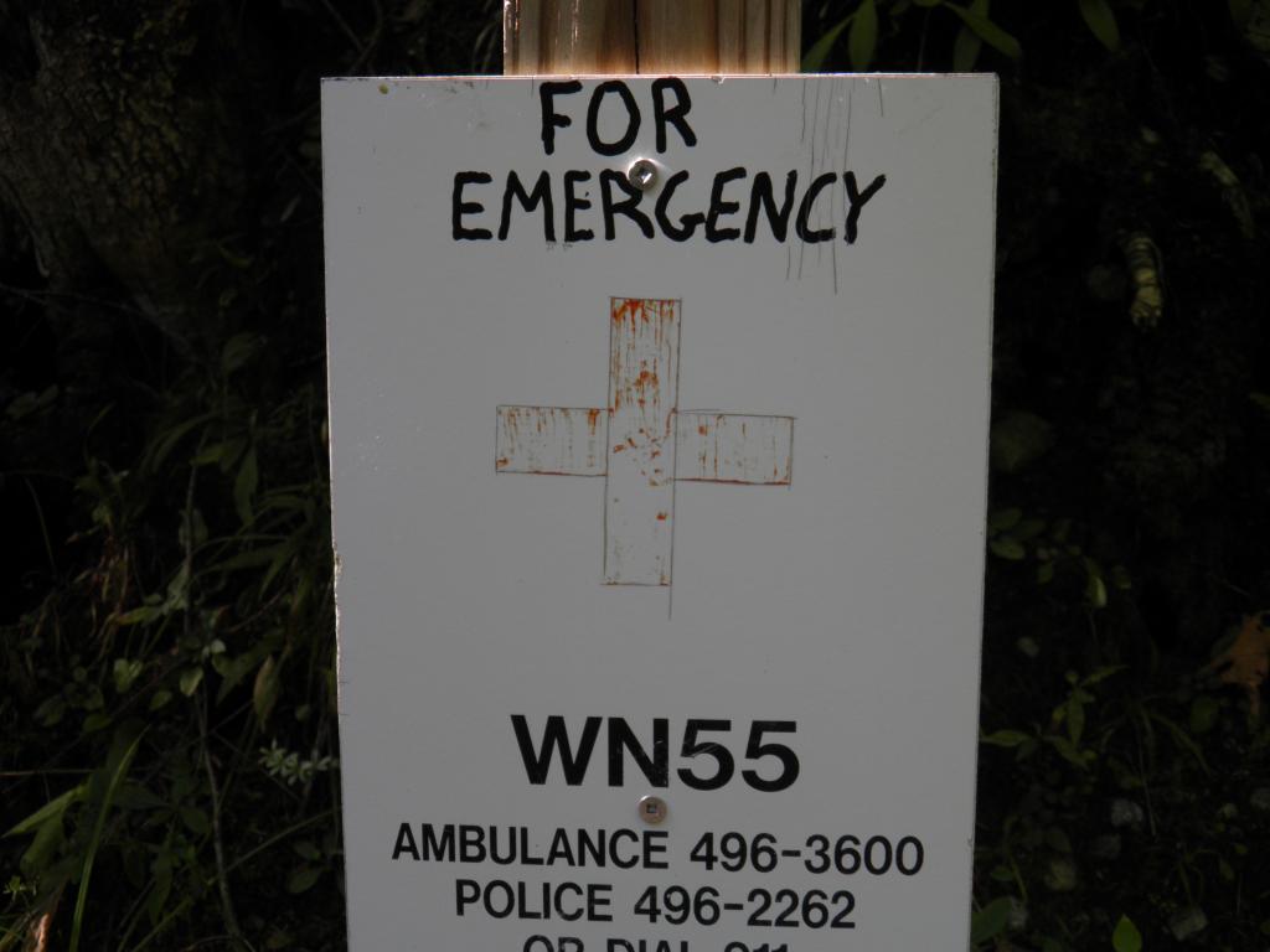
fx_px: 1614
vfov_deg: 32.9
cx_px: 635
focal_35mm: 44
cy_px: 476
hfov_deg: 42.9
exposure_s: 1/60
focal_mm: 7.9
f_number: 3.3
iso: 64
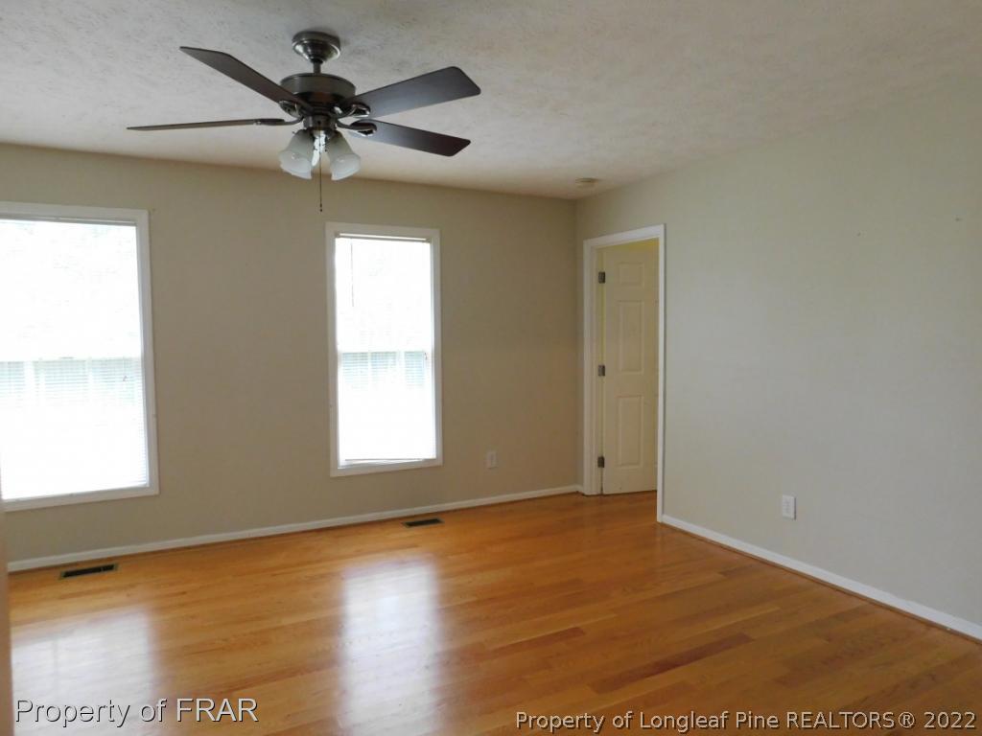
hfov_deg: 73.9
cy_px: 368
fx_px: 652
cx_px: 491
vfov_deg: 58.9
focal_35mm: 23
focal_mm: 4
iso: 400
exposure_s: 1/20
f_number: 3
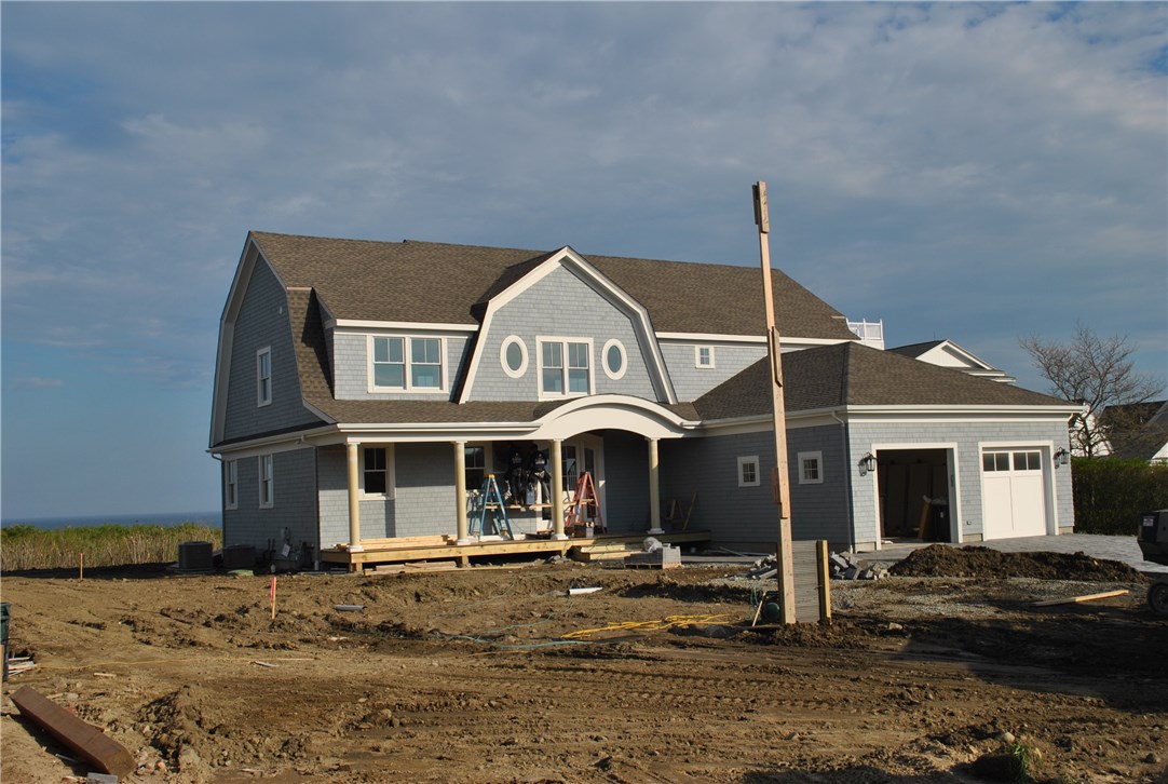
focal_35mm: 39
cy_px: 392
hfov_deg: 49.5
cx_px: 584
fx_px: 1268
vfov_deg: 34.4
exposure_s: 1/320
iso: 100
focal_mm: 26
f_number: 9
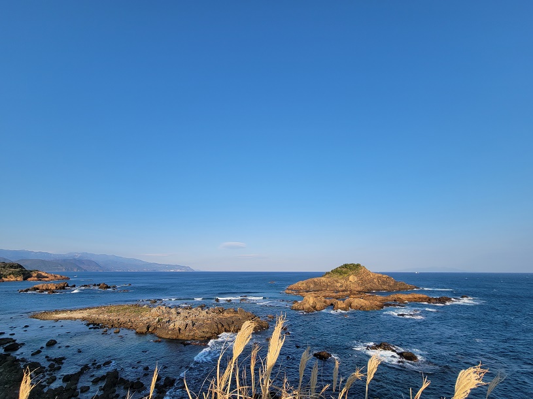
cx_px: 266
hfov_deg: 106.2
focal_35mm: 13
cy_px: 200
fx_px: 200
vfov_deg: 89.9
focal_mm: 2.2
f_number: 2.2
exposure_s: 1/1150
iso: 50
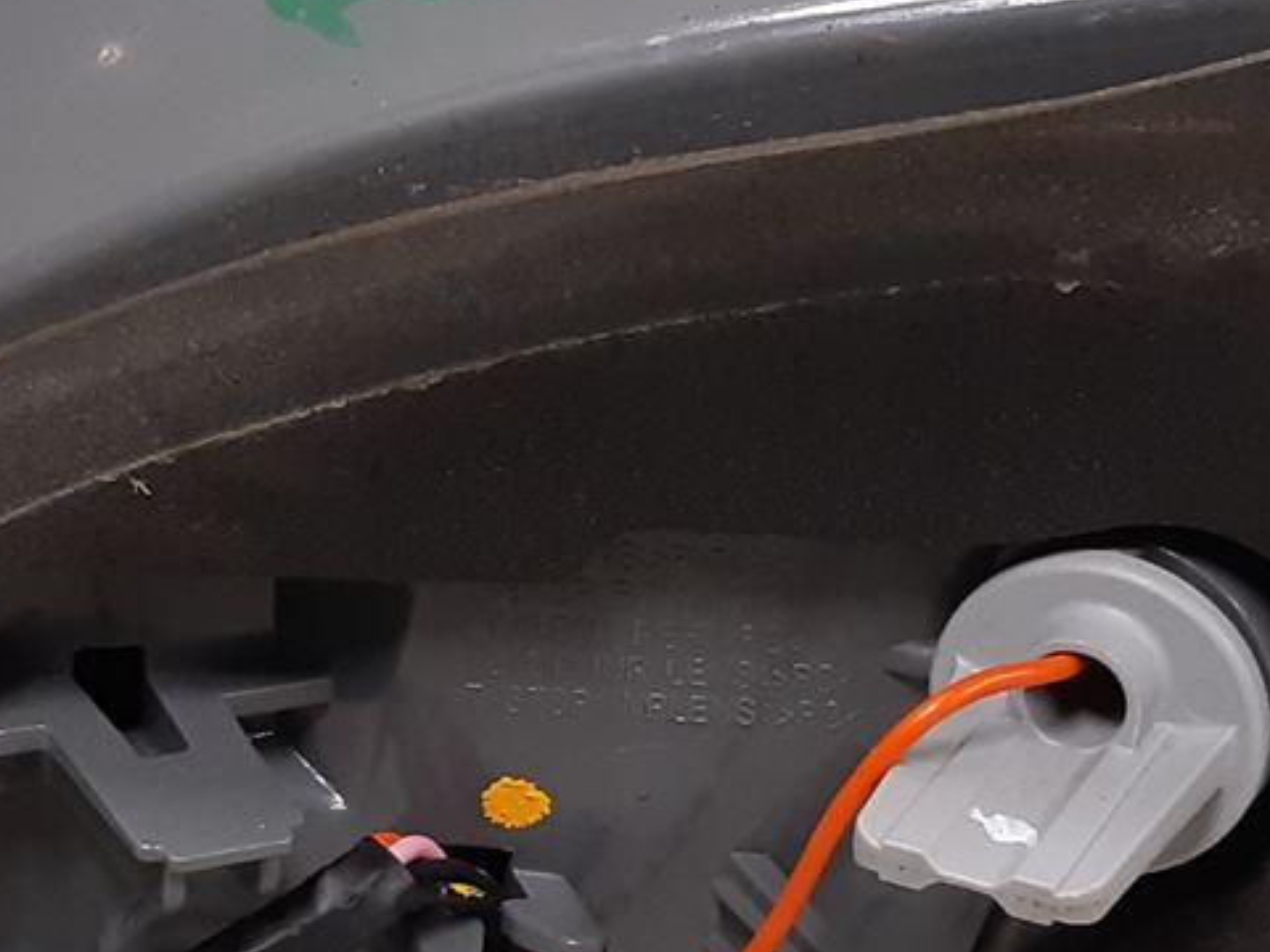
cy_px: 682
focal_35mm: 111
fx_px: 4072
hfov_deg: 17.7
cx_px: 519
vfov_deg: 13.3
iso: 160
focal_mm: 3.93
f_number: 1.7
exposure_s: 1/50
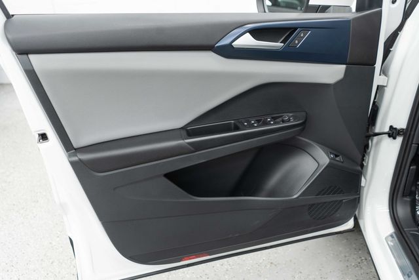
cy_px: 140
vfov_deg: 46.4
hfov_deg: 65.5
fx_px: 326
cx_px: 210
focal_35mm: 28
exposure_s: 1/40
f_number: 3.5
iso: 640
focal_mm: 28
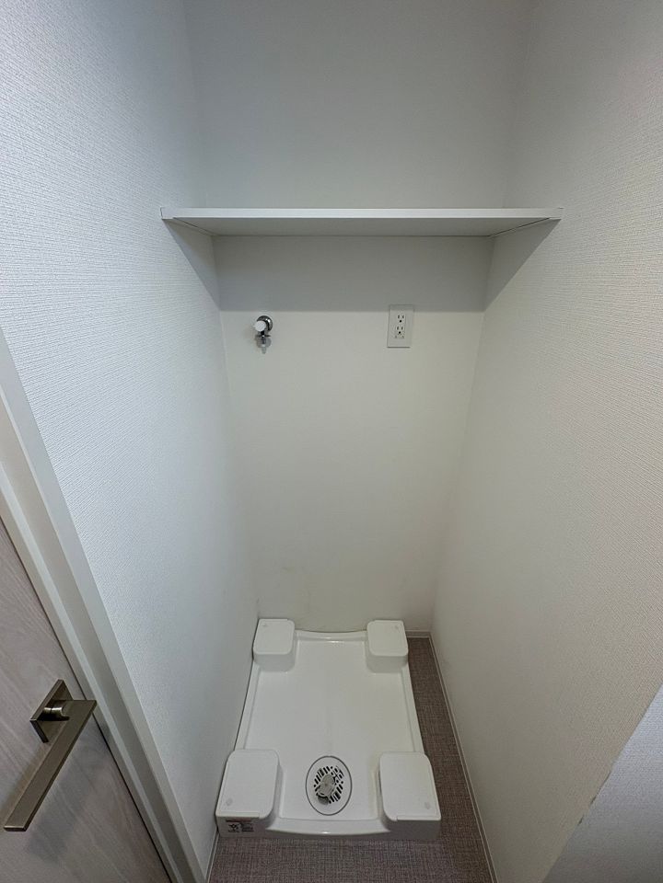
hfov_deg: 85.7
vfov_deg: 102.1
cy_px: 442
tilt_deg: -24.2
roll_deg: -0.2
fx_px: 358
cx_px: 332
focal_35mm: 14
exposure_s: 1/100
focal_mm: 2.22
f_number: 2.2
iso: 125
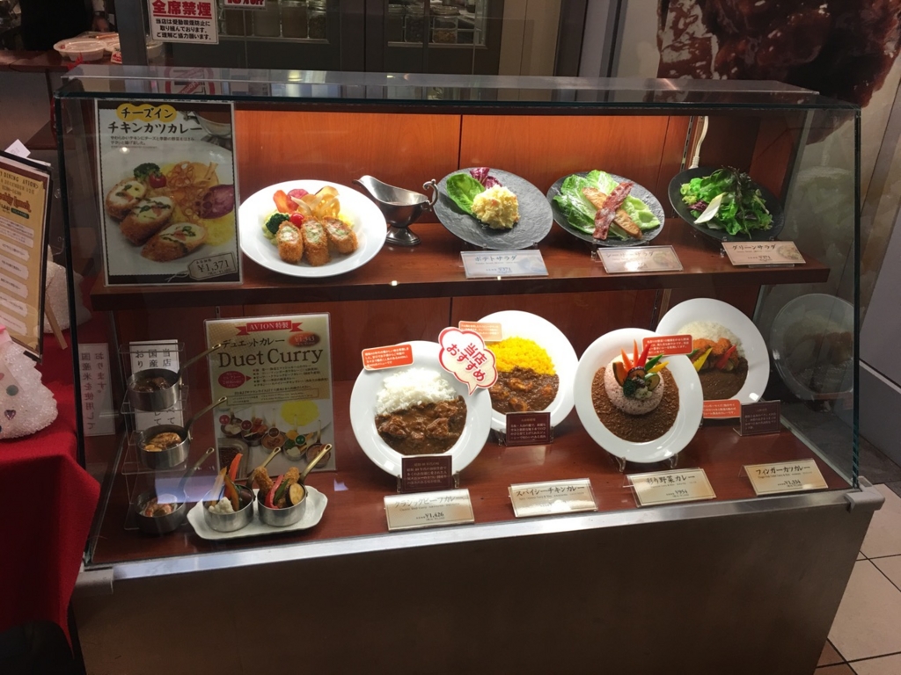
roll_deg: -2.7
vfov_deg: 48.2
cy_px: 338
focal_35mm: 29
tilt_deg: -25.9
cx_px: 450
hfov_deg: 61.7
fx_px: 755
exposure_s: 1/30
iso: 32
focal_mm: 4.15
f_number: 2.2
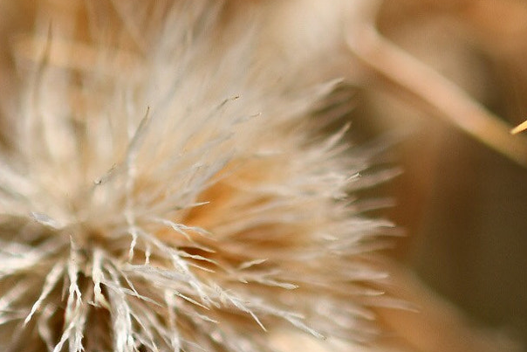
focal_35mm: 159
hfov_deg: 12.9
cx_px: 369
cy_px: 194
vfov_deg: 8.6
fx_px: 2328
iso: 160
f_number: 4
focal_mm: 40
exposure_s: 1/8000
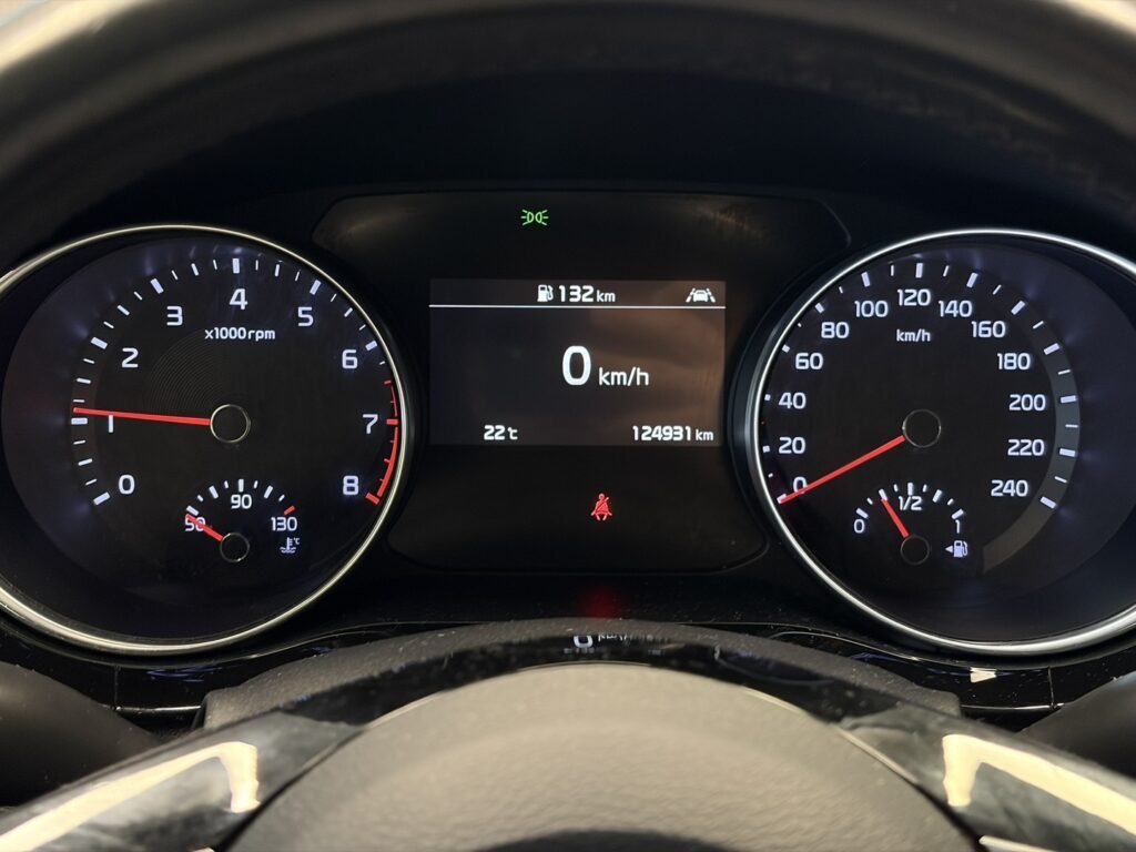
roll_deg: -0.6
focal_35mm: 52
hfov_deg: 36.8
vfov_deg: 28.0
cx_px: 568
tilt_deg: -23.9
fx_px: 1706
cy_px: 426
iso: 250
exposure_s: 1/25
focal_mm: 5.96
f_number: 1.6
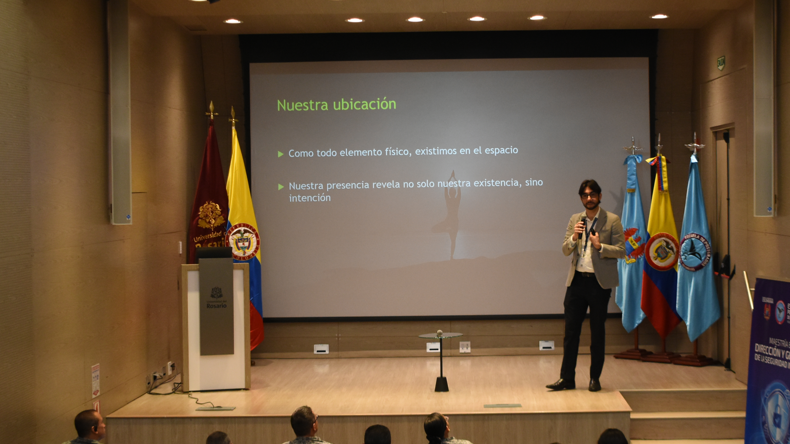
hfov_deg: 30.5
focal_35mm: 69
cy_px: 220
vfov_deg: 17.5
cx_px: 467
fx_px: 1445
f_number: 4.5
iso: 1250
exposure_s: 1/100
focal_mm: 32
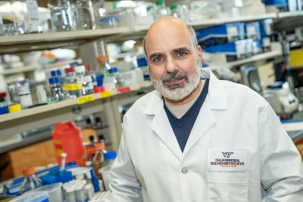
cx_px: 152
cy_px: 101
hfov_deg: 37.4
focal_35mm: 53
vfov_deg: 25.4
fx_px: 448
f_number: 2.8
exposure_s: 1/250
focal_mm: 51
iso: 500
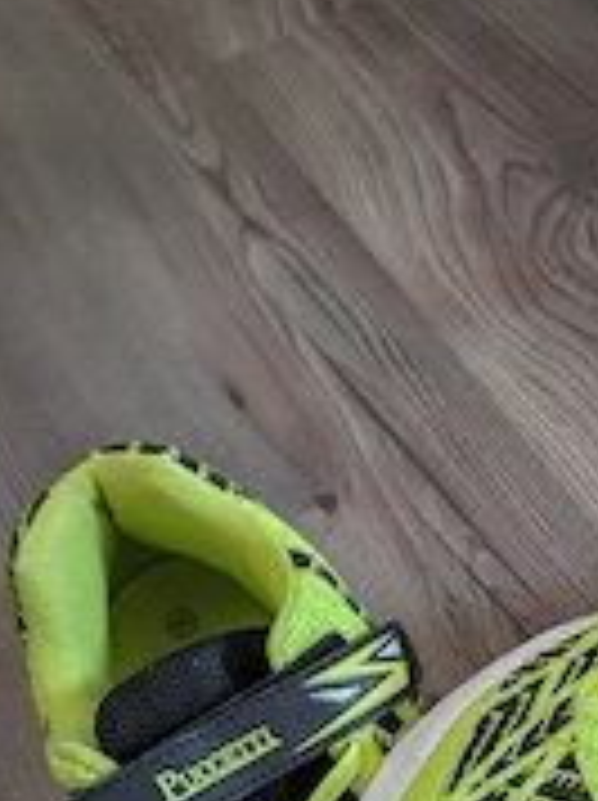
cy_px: 756
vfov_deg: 33.3
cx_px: 580
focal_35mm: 54
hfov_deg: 25.8
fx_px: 1247
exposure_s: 1/59.9
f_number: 1.68
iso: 608
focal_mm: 6.9
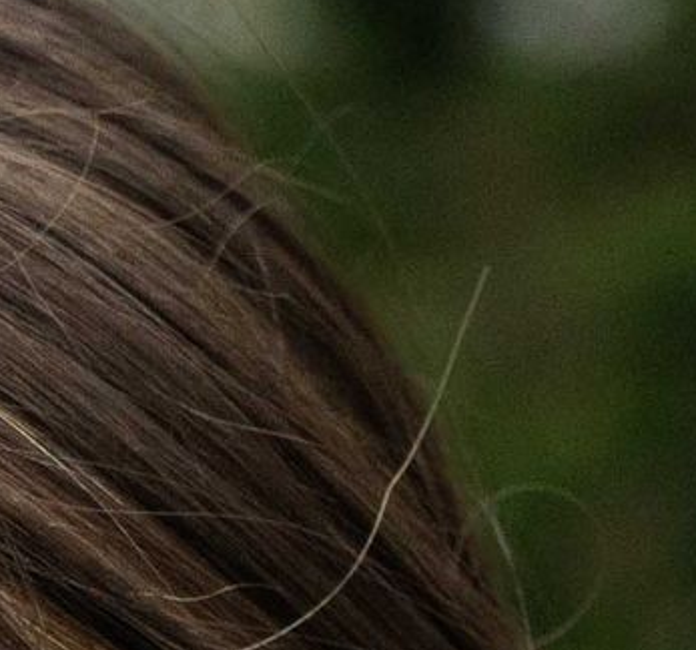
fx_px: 13028
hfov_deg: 3.1
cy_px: 1606
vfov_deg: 2.8
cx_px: -123
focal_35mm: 592
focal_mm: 71
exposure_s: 1/1250
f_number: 10
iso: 1600
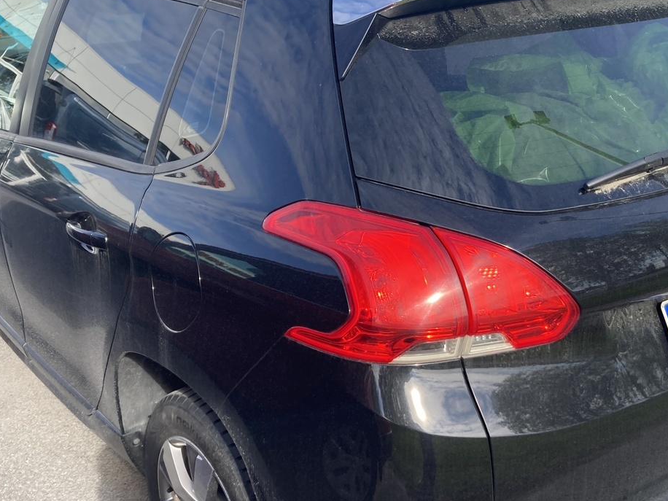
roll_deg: +2.9
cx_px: 370
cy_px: 301
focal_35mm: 44
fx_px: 849
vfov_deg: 32.8
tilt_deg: -22.3
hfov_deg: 42.9
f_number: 1.8
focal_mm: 3.99
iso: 20
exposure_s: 1/505
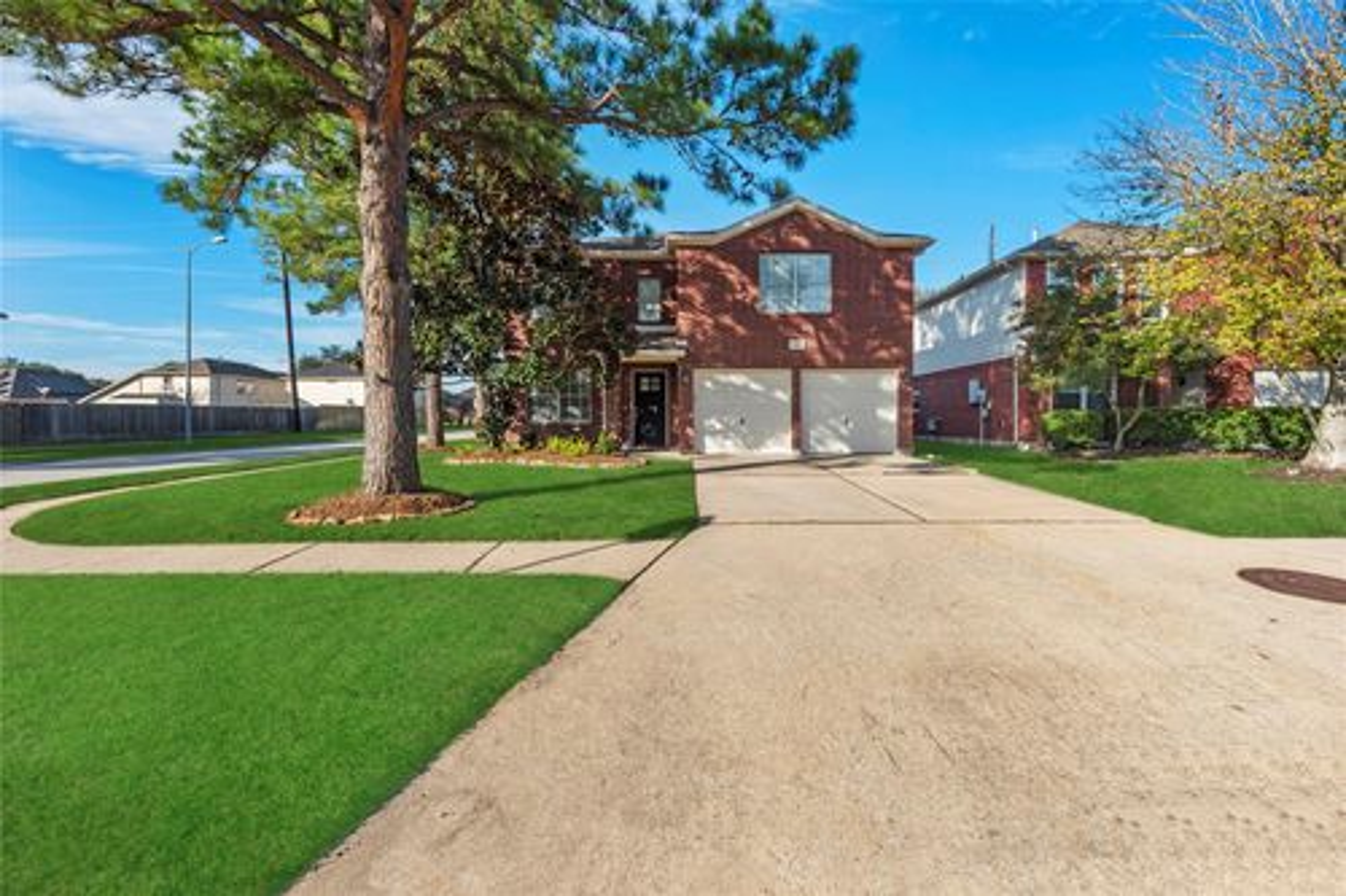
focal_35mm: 14
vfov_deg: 81.2
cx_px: 673
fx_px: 523
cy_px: 448
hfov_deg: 104.3
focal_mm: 14
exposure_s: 1/250
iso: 100
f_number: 8
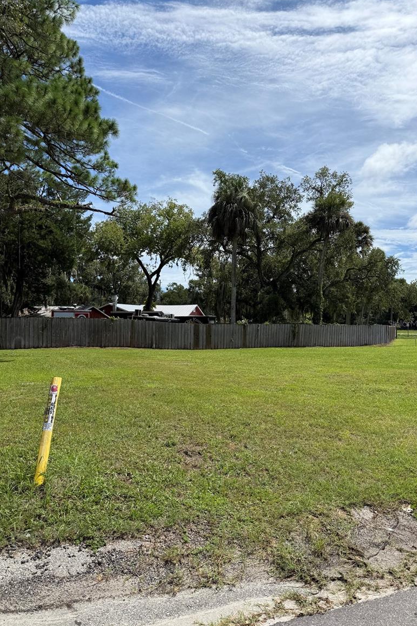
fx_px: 452
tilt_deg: -0.1
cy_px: 323
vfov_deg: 69.4
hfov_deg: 49.4
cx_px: 182
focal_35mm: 26
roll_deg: -2.0
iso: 80
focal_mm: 6.76
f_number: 1.78
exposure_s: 1/5319
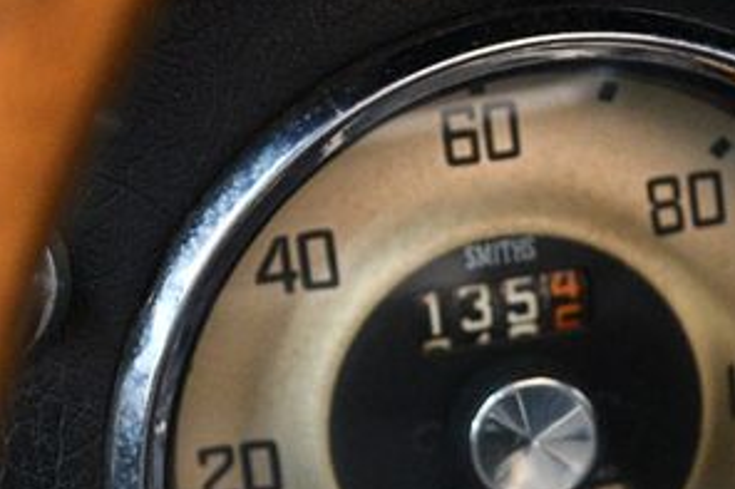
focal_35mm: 145
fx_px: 2959
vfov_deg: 9.4
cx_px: 472
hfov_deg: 14.1
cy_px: 397
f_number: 5.3
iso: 5600
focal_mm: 45
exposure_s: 1/60
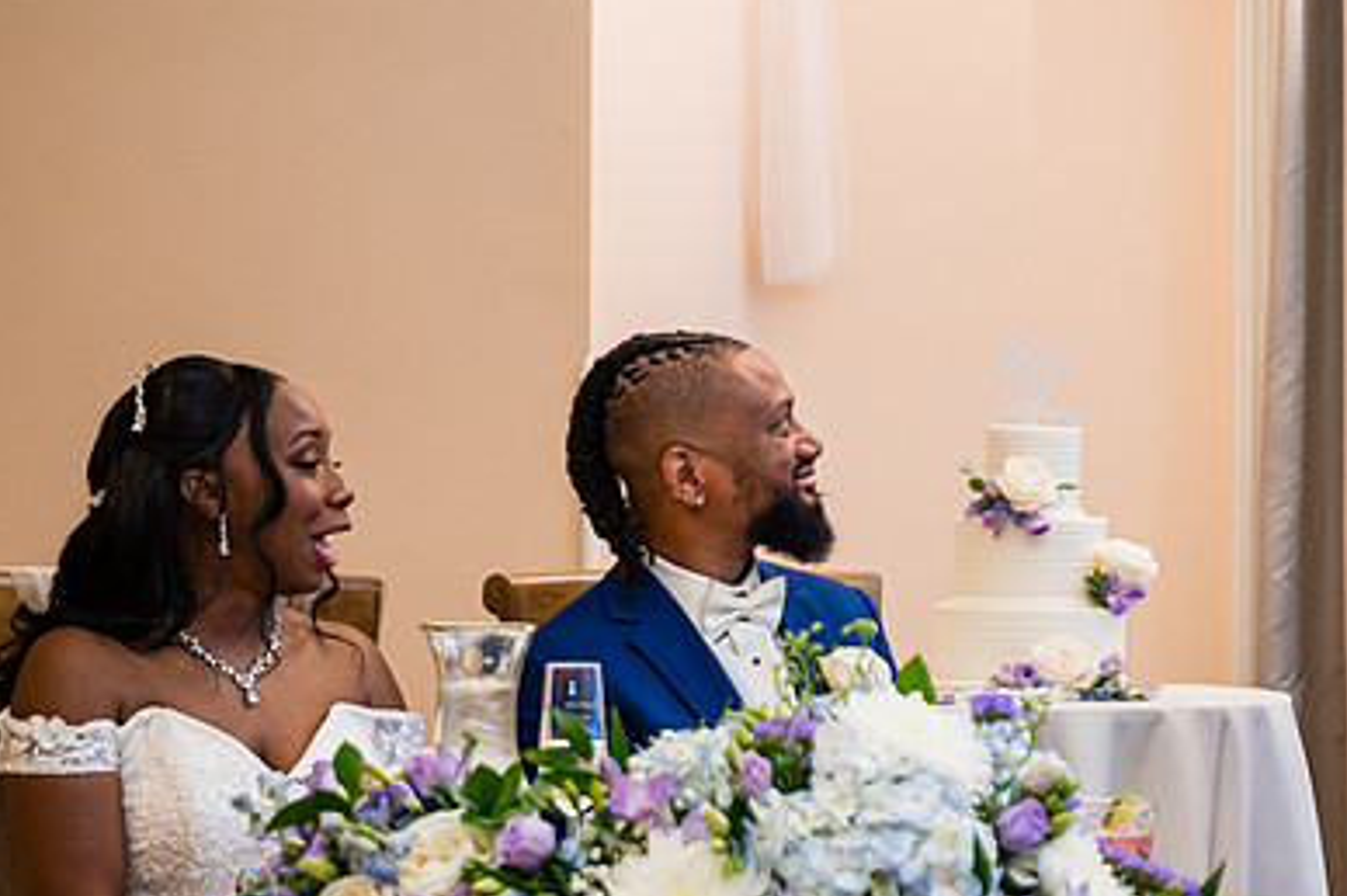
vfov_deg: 13.3
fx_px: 3851
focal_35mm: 103
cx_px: 934
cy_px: 316
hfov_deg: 19.8
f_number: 4.5
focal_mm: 67
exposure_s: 1/60
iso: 3200
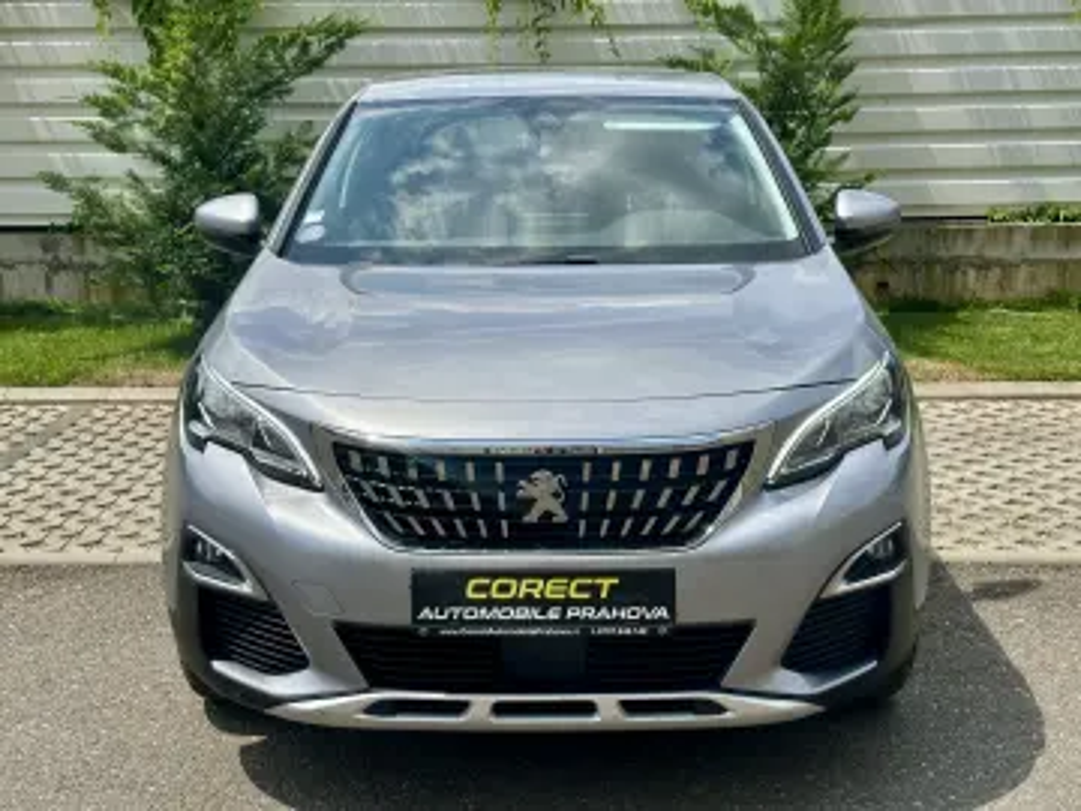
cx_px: 540
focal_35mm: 48
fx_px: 1499
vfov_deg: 30.3
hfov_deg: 39.7
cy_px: 406
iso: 64
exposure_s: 1/3731
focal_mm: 6.86
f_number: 1.78
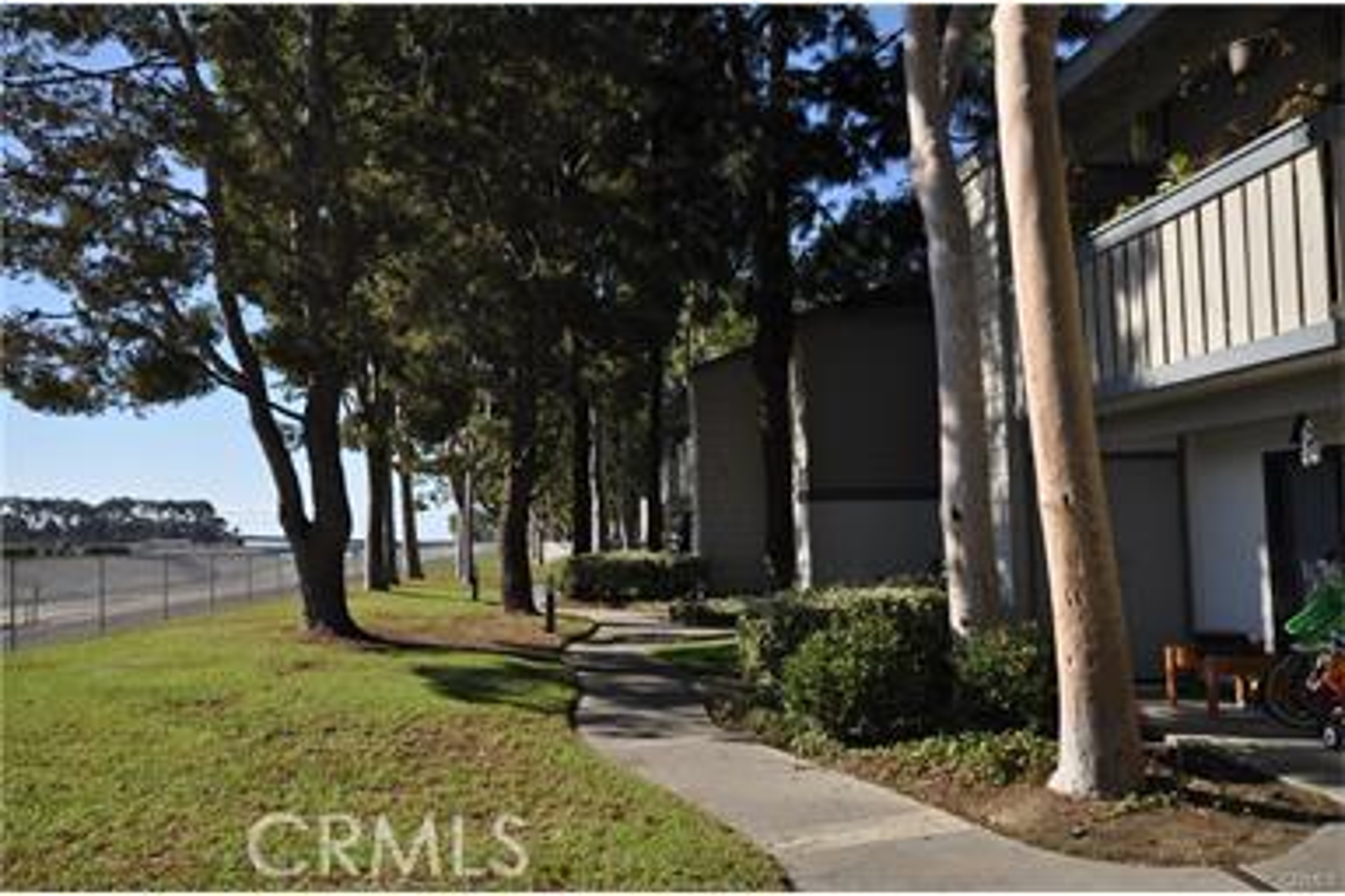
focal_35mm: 30
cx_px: 672
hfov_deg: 61.9
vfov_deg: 43.6
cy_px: 448
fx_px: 1121
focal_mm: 20
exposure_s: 1/200
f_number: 11
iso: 200
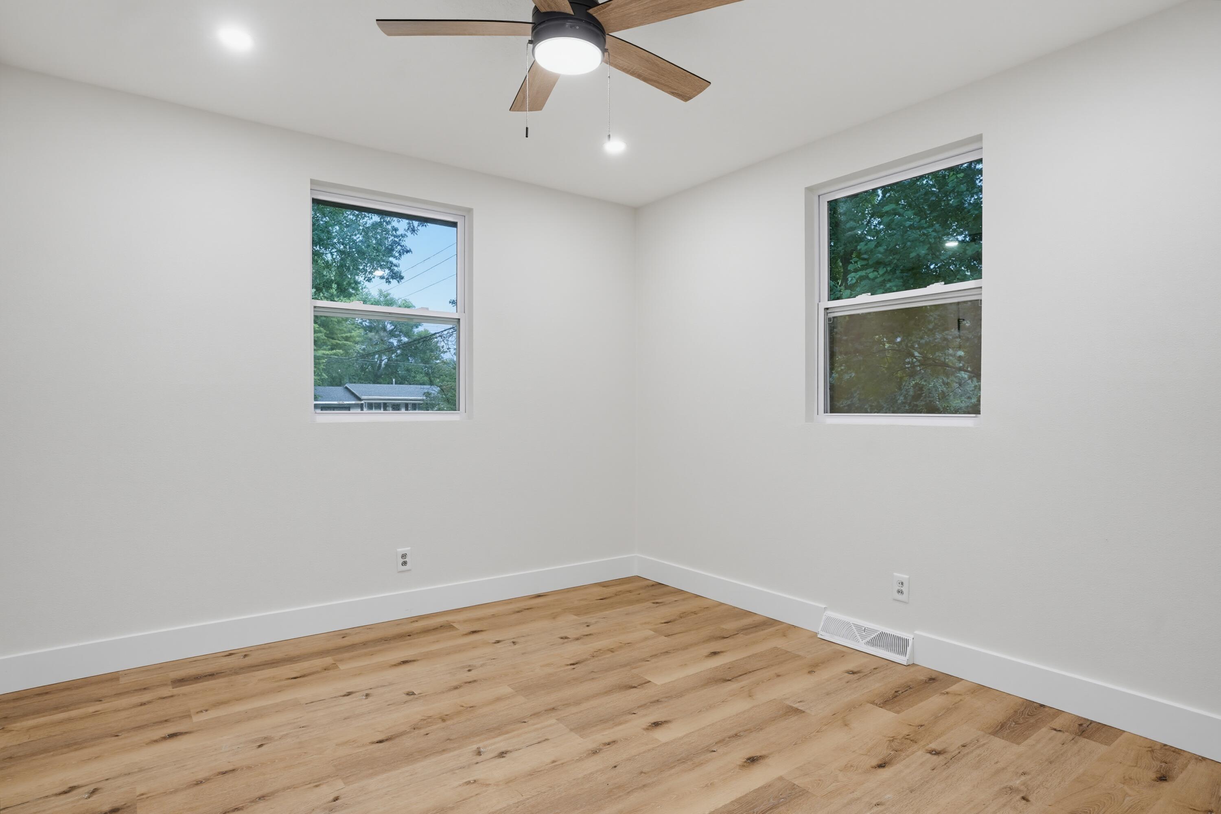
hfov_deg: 84.0
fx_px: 678
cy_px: 407
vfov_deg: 61.9
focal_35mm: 20
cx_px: 610
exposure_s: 1/50
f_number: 7.1
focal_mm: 20
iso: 1000
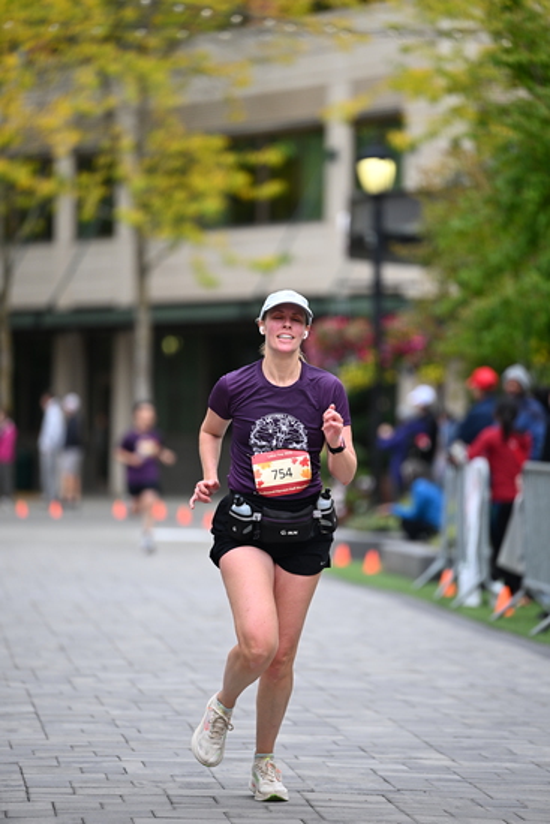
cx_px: 275
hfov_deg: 6.9
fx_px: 4580
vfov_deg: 10.3
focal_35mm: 200
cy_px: 412
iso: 640
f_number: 2.8
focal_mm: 200
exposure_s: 1/2000
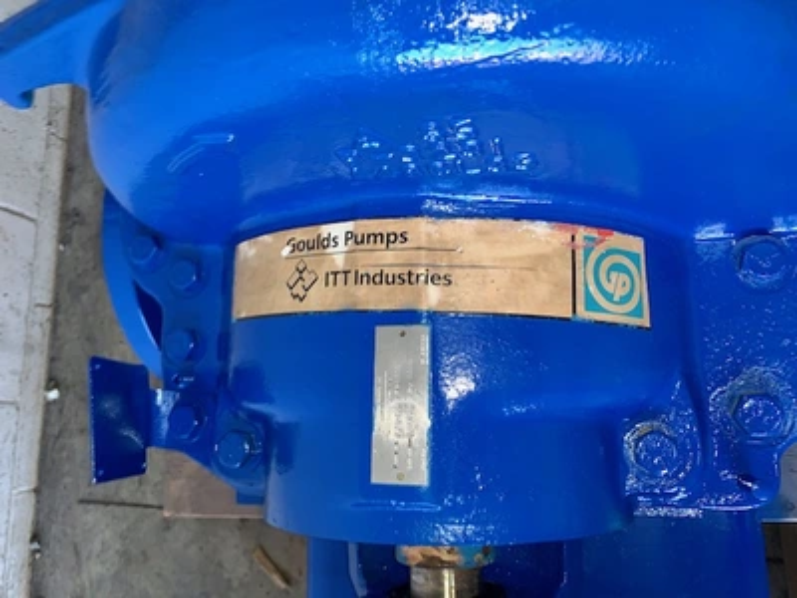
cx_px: 398
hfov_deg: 67.3
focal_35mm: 26
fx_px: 599
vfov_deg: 53.1
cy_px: 299
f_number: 1.8
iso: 32
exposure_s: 1/15
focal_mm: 4.25
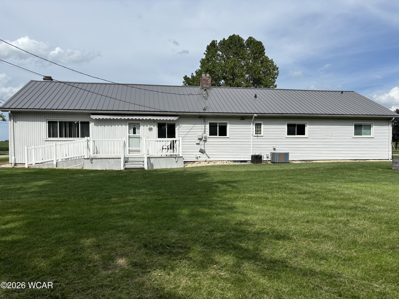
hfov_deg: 67.3
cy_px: 150
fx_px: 300
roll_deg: -0.4
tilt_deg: -1.1
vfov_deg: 53.1
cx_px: 200
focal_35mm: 26
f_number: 1.6
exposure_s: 1/4425
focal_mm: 5.96
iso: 50
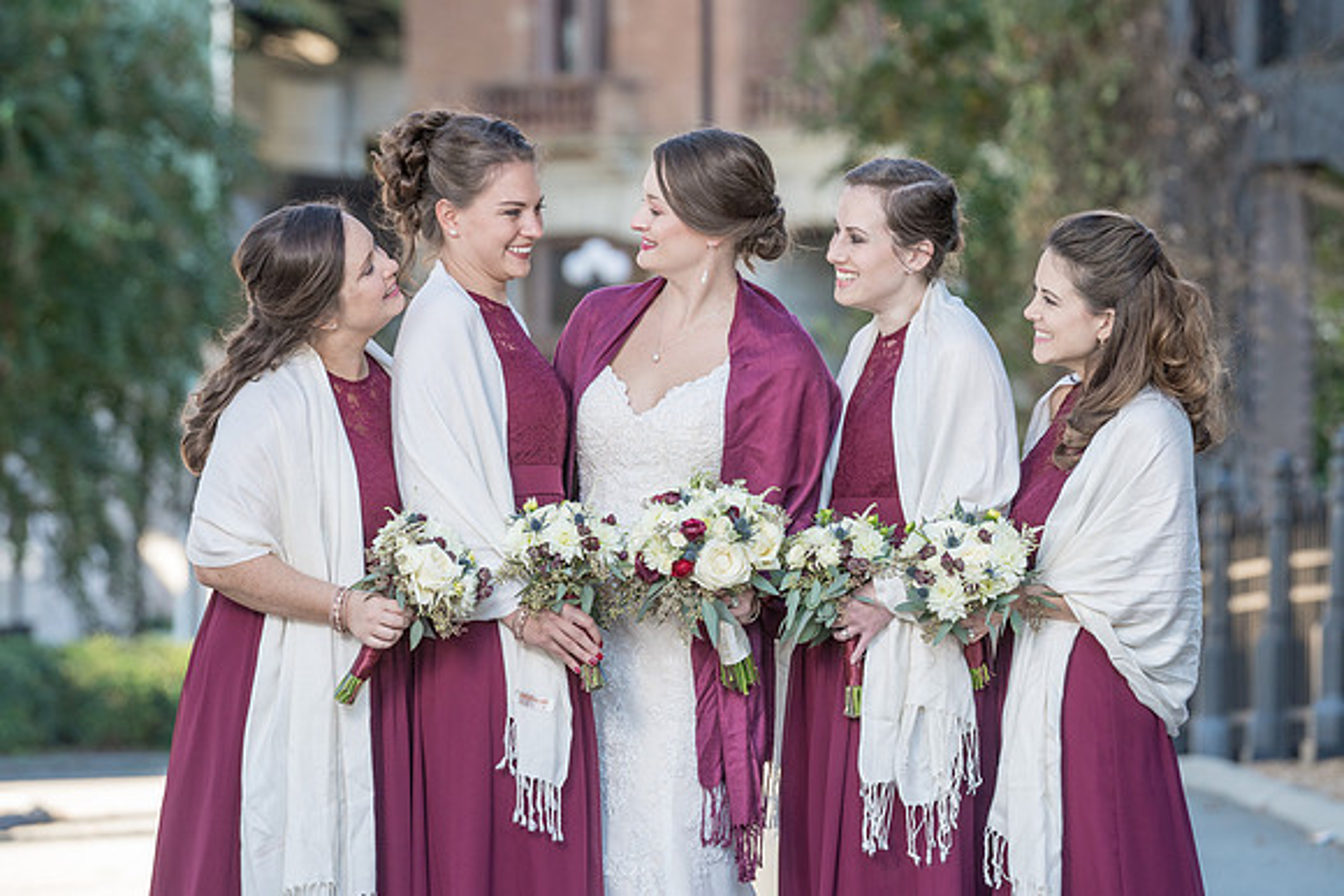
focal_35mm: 224
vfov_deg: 6.1
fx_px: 8352
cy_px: 420
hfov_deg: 9.2
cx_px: 706
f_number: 5.6
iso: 640
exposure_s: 1/200
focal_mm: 200
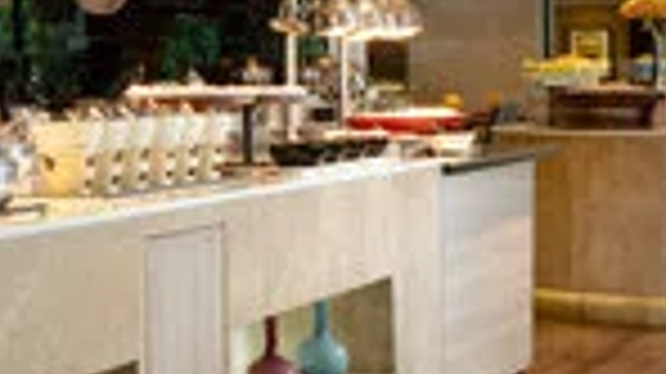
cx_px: -436
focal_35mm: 113
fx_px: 1994
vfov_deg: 10.7
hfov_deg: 16.6
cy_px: 97
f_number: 8
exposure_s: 1/2
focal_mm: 25
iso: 100
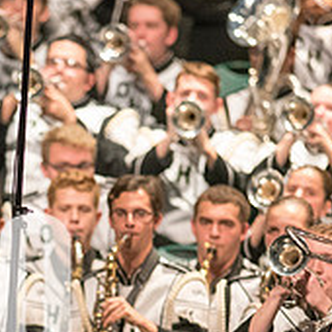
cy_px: 306
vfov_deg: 2.0
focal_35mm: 868
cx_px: -76
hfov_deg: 2.0
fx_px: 9419
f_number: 2.8
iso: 4000
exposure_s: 1/500
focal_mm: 300
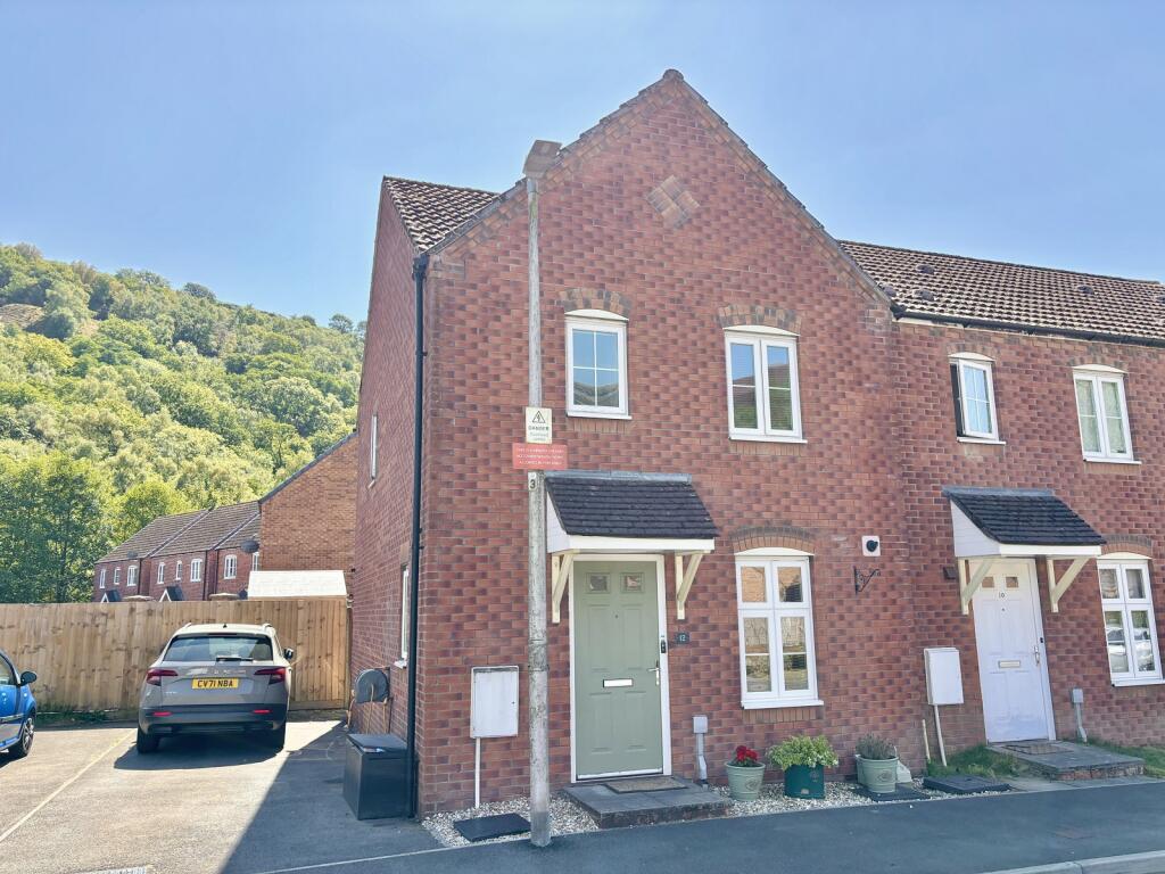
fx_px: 875
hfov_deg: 67.3
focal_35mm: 26
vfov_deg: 53.1
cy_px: 437
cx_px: 582
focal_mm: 5.96
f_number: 1.6
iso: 50
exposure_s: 1/1667
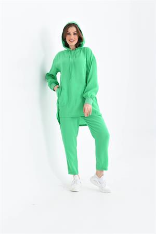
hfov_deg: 24.6
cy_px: 117
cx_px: 78
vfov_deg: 36.2
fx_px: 357
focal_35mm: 55
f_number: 6.3
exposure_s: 1/125
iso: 200
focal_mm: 55
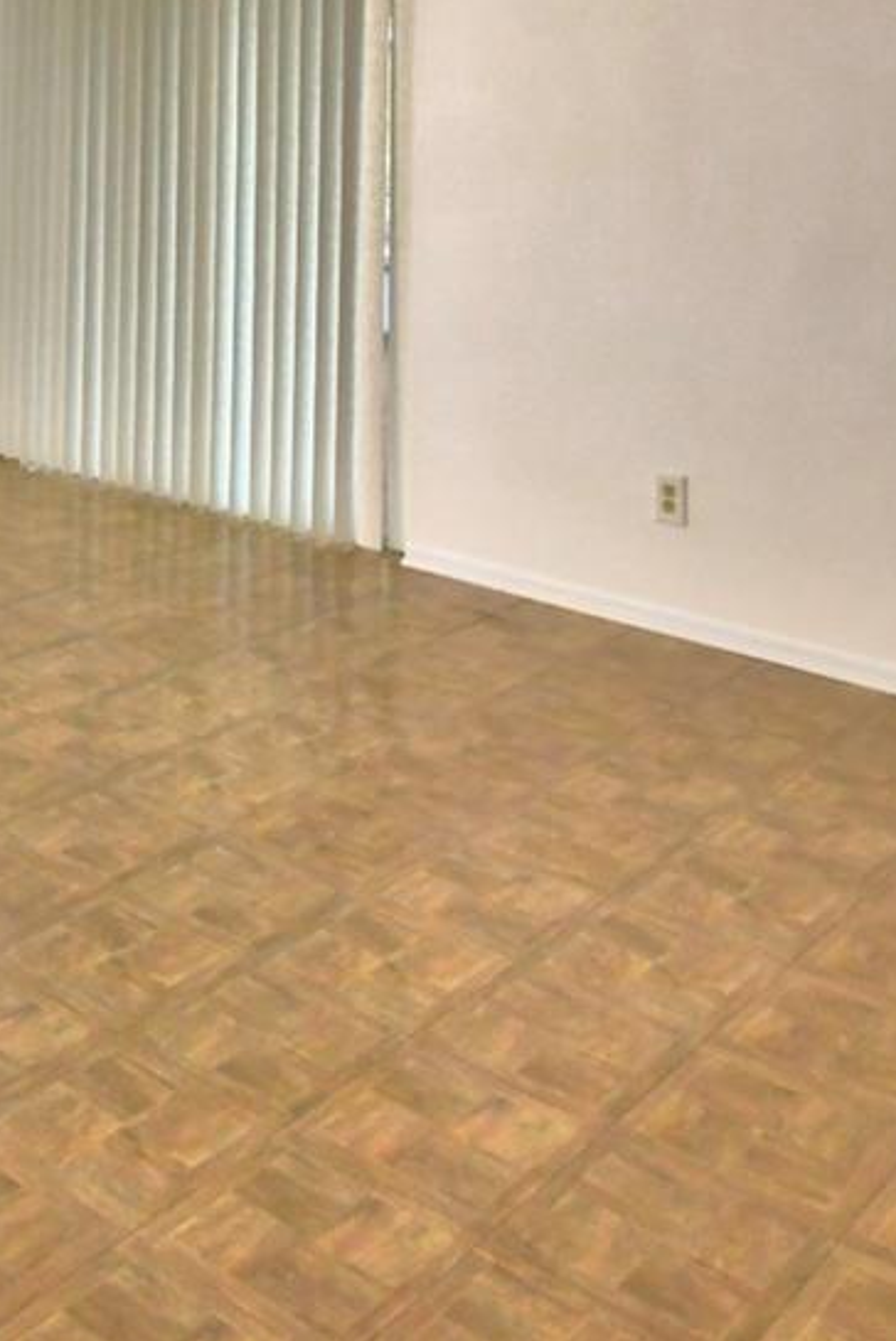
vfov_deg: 39.8
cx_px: 59
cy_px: 39
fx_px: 1640
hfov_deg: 29.1
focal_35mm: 44
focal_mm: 10
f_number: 4.5
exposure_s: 1/50
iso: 400
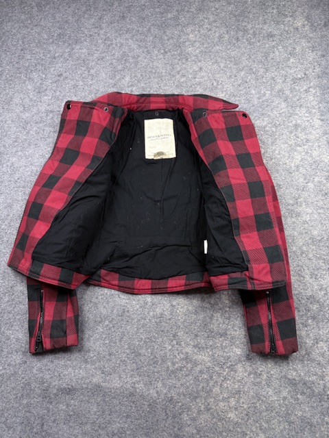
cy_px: 219
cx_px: 164
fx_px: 304
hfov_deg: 56.8
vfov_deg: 71.6
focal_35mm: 24
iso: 80
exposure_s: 1/100
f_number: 1.78
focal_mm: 6.76
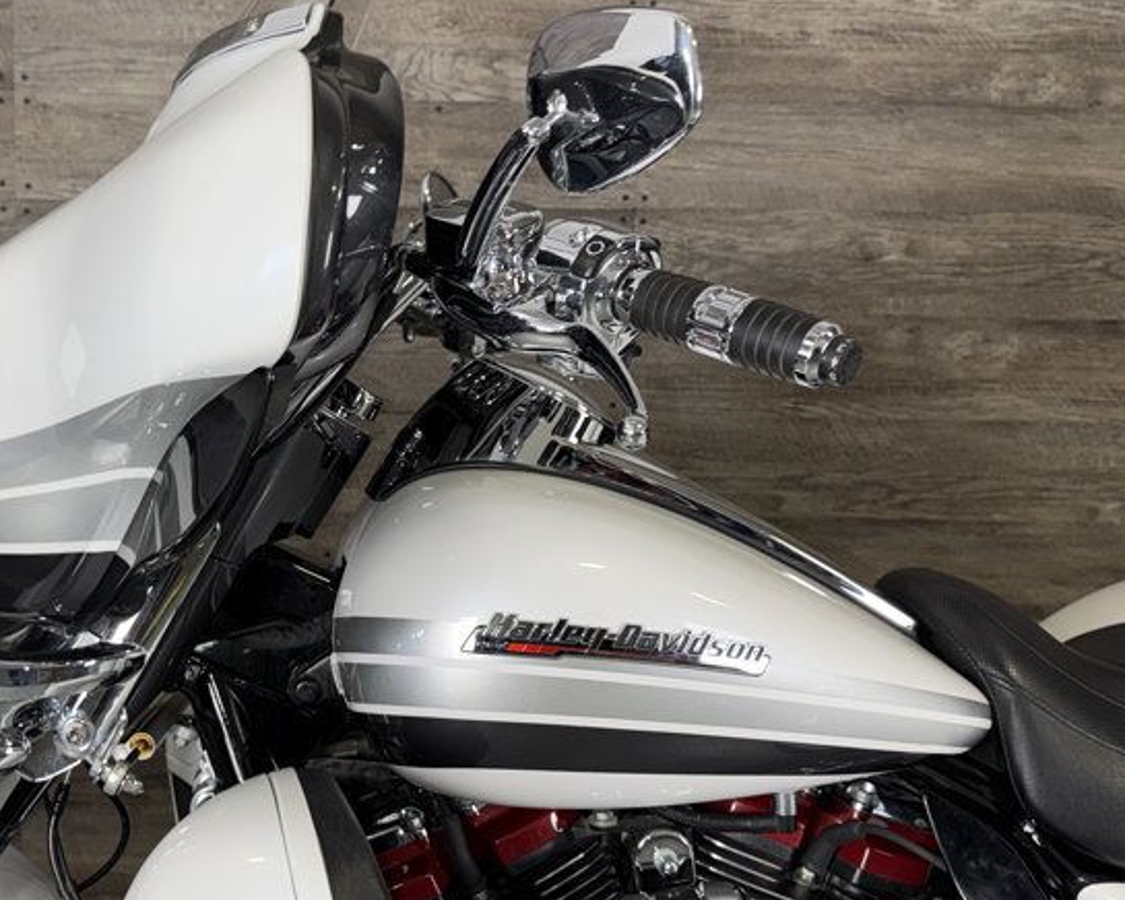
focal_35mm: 44
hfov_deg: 41.2
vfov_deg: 34.1
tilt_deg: -6.2
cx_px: 326
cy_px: 510
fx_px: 1465
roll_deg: -1.0
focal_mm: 6.76
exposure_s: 1/29
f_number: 1.78
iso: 50
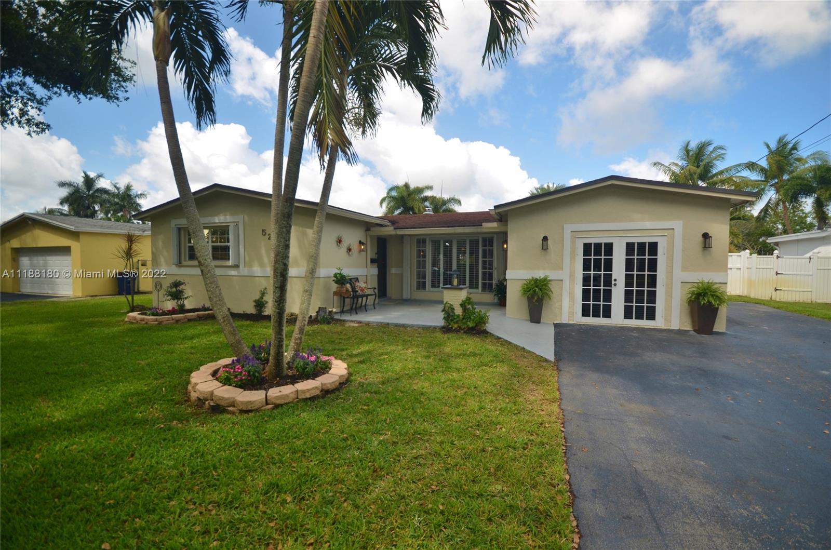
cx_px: 416
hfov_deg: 92.6
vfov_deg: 69.4
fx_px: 397
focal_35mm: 17
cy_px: 275
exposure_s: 1/125
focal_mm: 11.5
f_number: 5.6
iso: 200
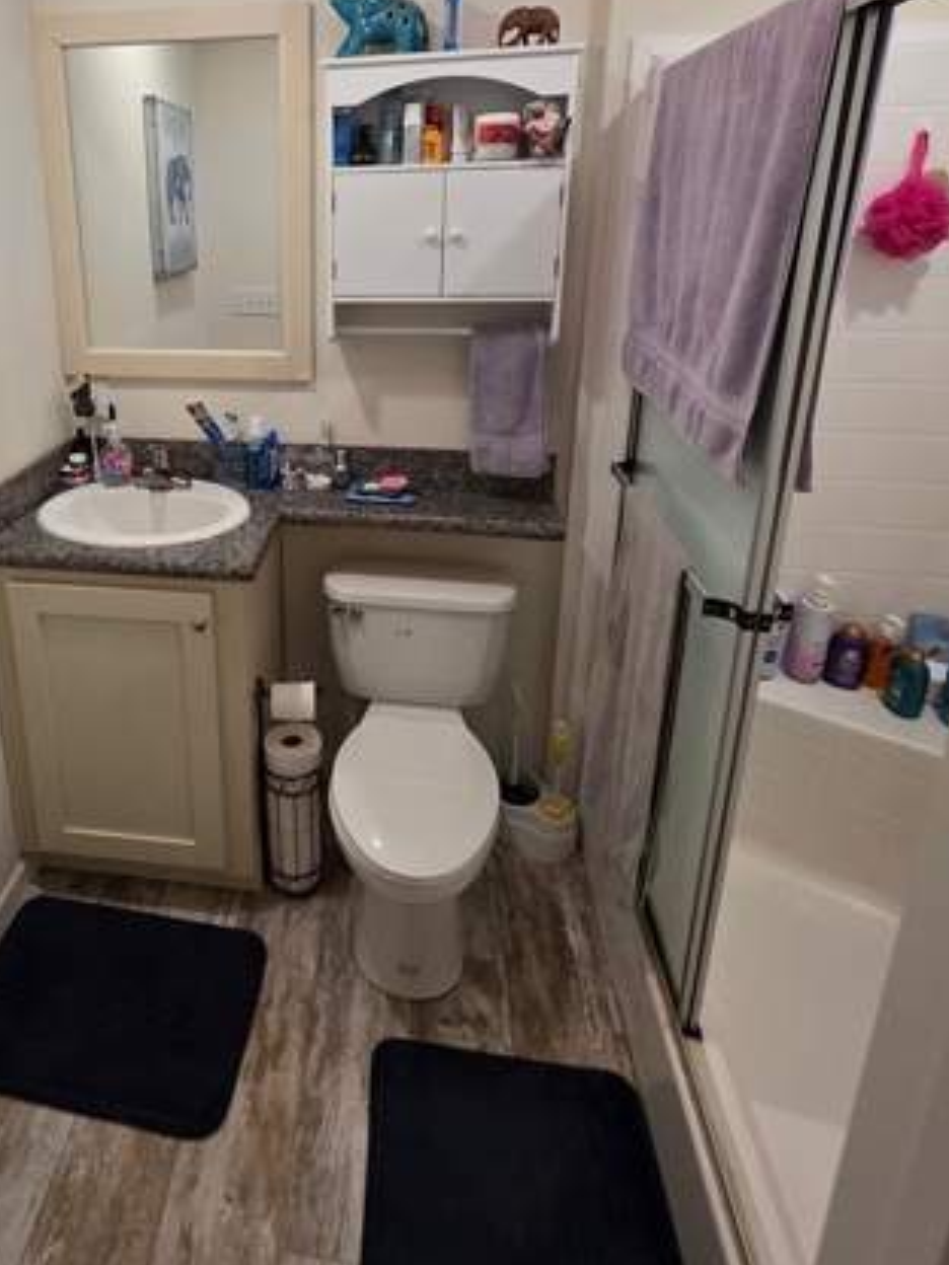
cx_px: 268
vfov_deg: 79.6
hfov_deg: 63.1
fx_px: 731
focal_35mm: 20
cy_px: 444
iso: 250
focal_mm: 2.2
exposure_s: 1/120
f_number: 1.9
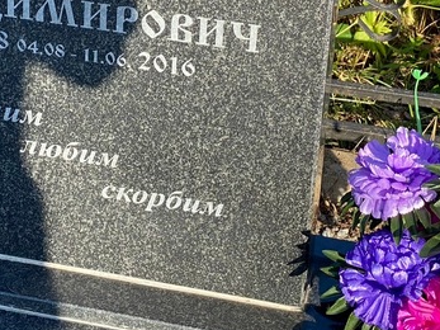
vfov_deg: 12.1
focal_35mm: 120
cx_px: 119
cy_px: -30
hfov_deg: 16.4
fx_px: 1525
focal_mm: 6
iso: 20
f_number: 2
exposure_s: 1/685
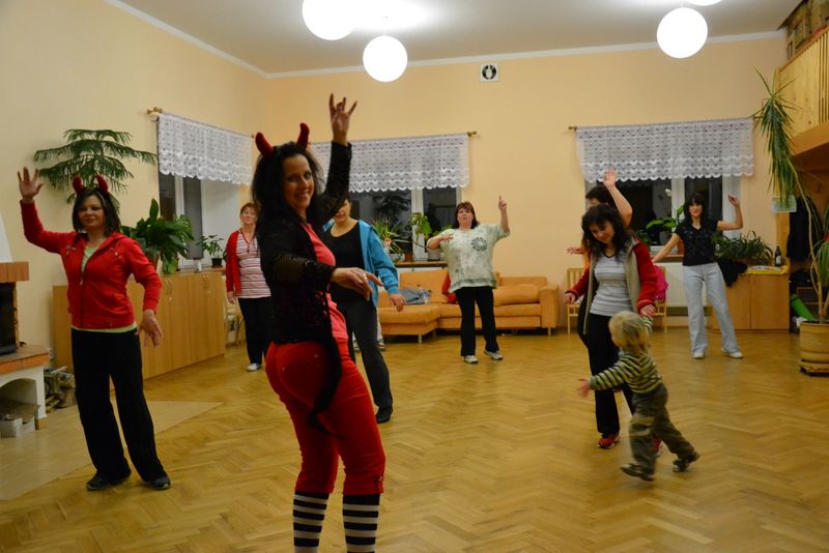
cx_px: 414
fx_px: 760
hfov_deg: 57.2
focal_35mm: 33
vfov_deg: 40.0
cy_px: 276
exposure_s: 1/160
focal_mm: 22
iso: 3200
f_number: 3.8
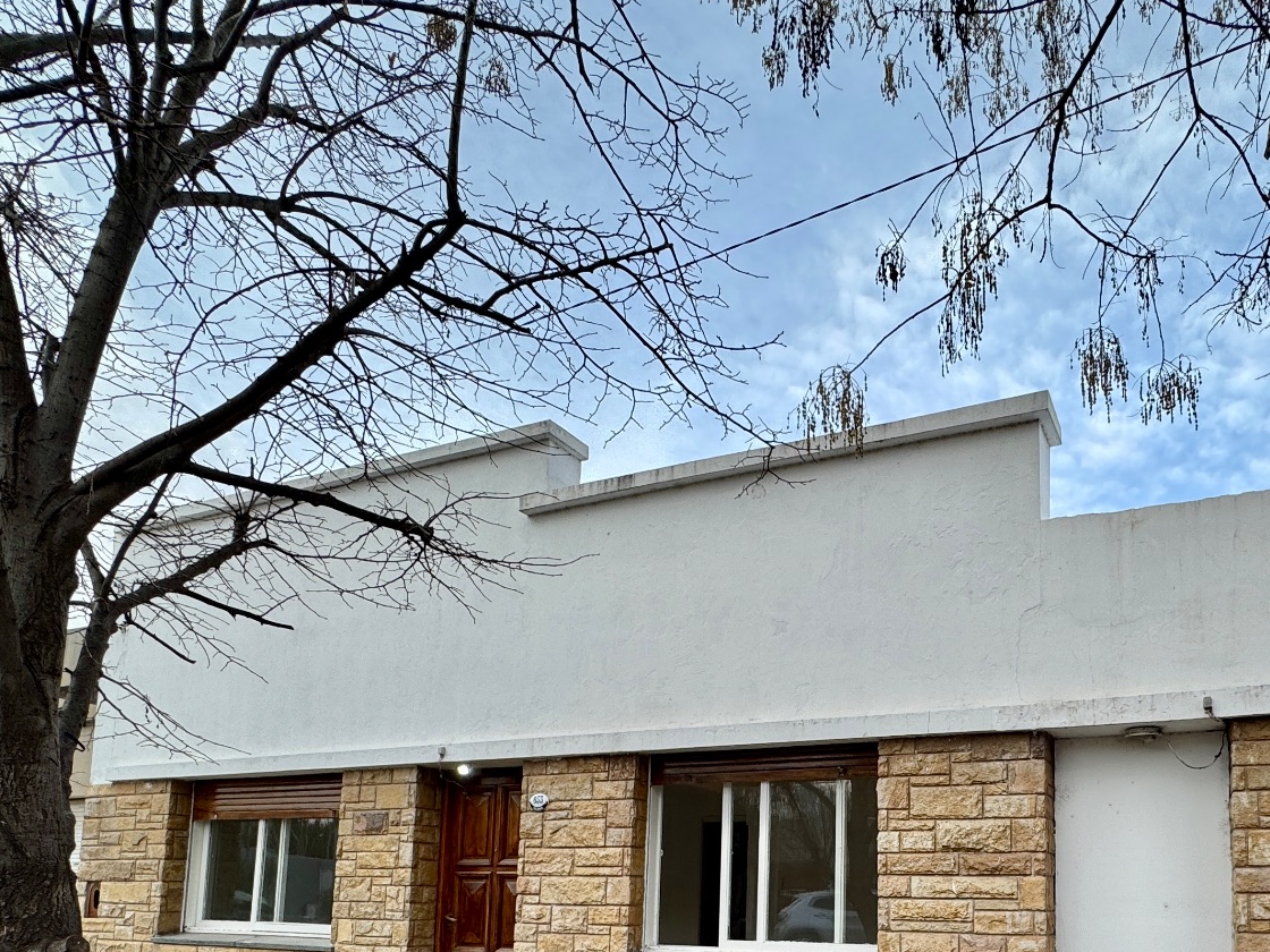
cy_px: 809
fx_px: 881
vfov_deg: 51.8
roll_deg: -1.4
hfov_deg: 69.1
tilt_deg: +5.2
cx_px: 869
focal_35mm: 24
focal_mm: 2.22
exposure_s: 1/476
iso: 40
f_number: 2.2
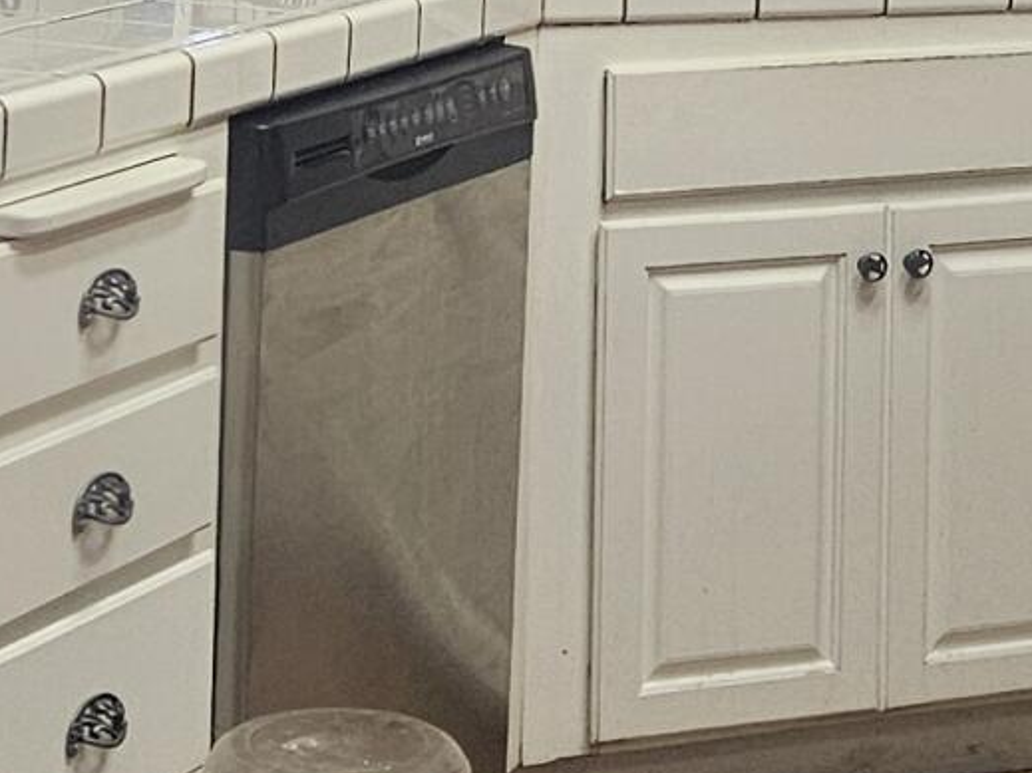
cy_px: -364
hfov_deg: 14.8
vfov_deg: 10.8
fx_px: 3964
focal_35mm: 133
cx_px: 642
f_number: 1.8
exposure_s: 1/120
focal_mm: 5.4
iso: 250
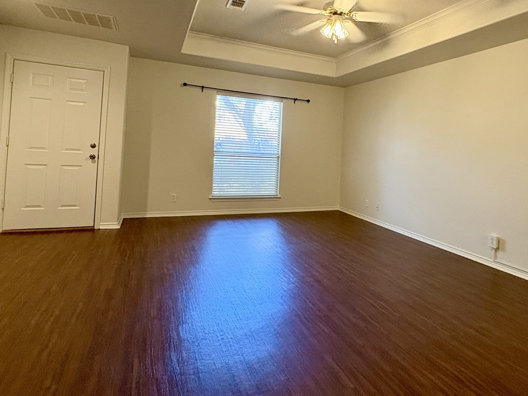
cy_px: 145
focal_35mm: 22
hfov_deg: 75.7
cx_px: 312
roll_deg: -2.4
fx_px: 336
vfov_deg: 60.2
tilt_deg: +1.7
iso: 500
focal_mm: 2.22
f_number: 2.2
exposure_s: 1/60
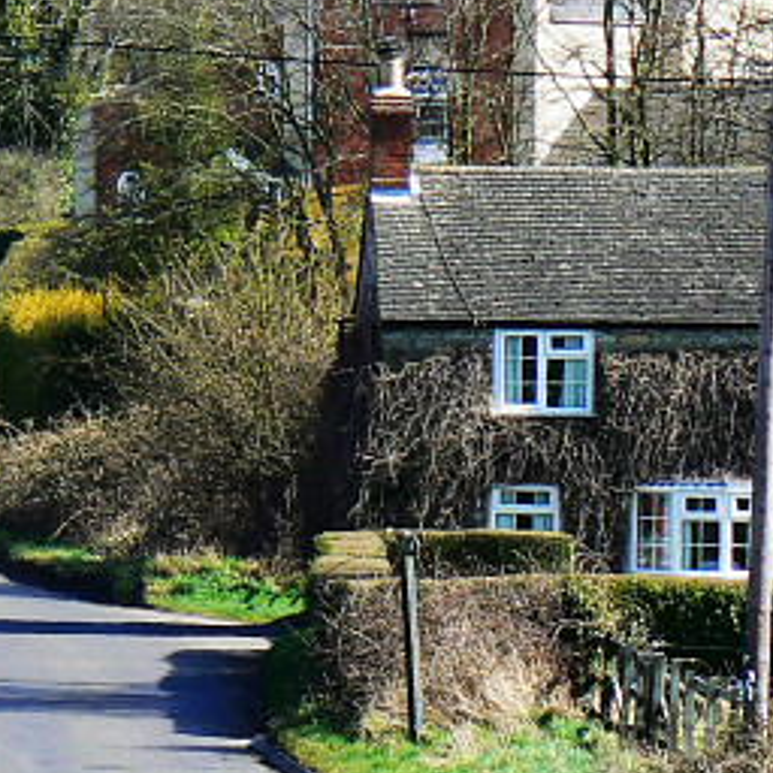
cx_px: -136
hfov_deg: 3.0
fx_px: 14704
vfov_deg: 3.0
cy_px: 483
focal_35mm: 582
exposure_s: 1/200
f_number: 5.6
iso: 80
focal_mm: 35.9
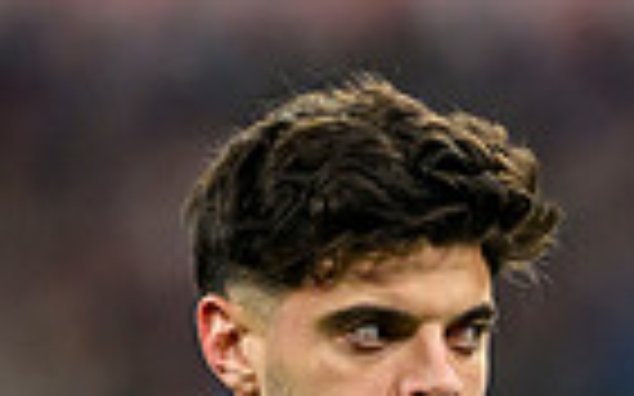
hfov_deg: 1.0
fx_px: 35390
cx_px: 735
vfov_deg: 0.6
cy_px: 873
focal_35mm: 2049
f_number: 2.8
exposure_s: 1/2500
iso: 3200
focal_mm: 400
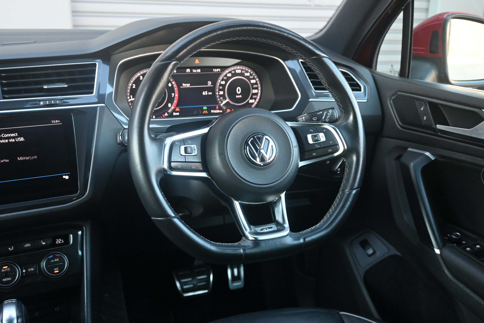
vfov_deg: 36.9
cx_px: 242
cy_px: 162
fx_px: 484
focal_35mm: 36
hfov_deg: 53.1
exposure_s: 1/125
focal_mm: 24
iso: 1250
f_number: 4.2
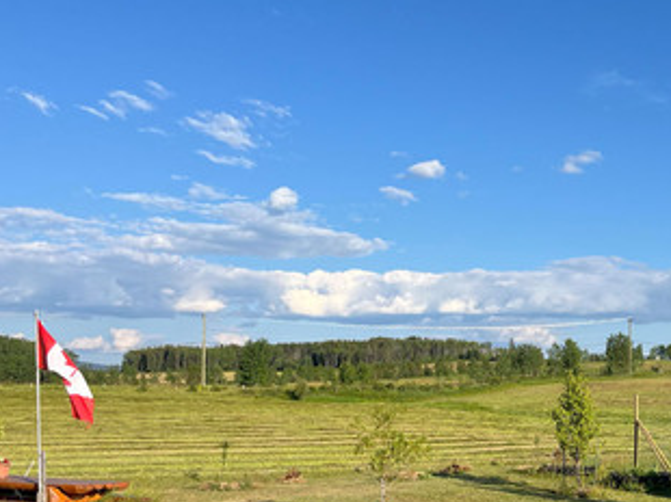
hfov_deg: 37.8
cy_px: 364
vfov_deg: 30.4
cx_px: 604
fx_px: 910
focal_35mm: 47
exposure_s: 1/2899
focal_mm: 5.1
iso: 50
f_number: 1.6
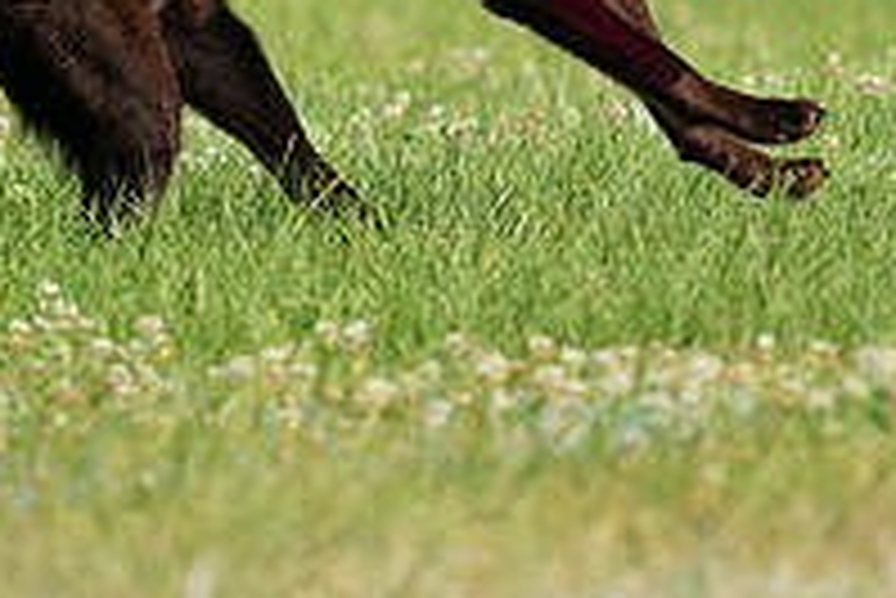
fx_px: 25404
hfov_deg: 2.0
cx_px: 491
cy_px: -178
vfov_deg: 1.4
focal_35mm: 1020
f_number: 6.3
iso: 1250
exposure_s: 1/4000
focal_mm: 350
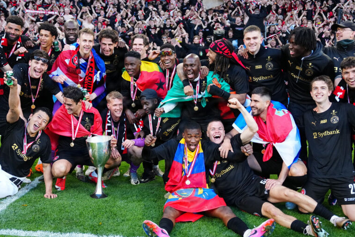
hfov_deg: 41.8
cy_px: 136
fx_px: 464
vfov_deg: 28.6
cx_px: 158
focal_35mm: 47
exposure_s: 1/1600
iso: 3200
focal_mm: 35
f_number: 2.8
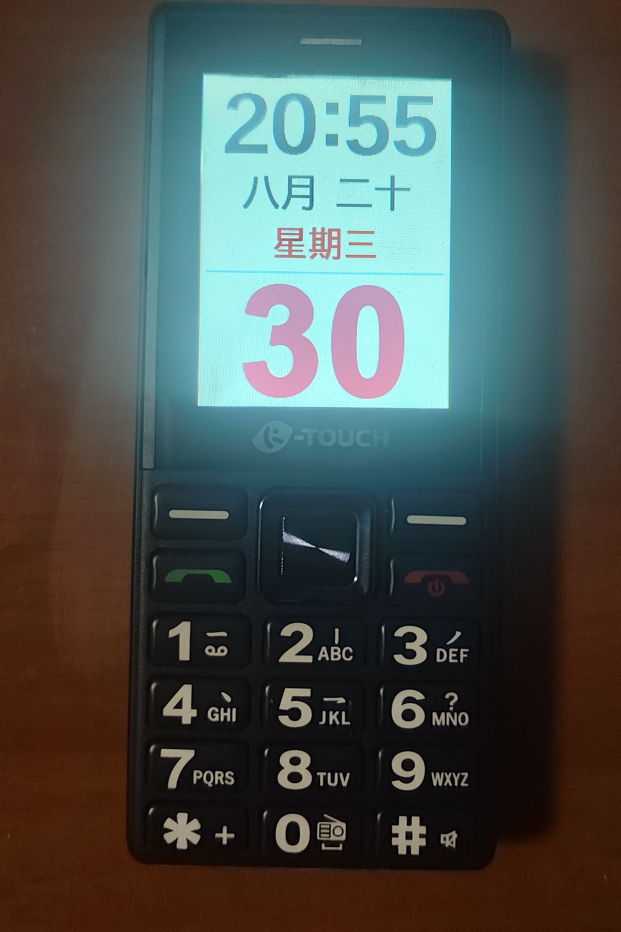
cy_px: 400
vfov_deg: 55.6
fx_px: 880
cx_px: 364
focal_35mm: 34
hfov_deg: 38.8
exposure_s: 1/100
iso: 146
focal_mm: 5.26
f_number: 1.65
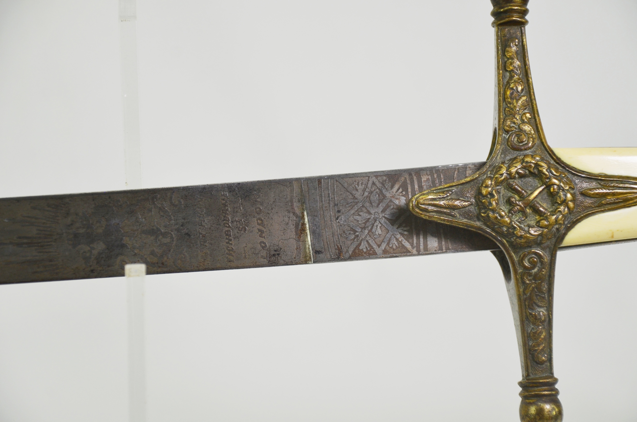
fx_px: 2119
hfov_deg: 17.1
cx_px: 318
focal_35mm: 120
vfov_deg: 11.4
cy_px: 211
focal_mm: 80
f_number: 5.6
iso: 400
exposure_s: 1/400
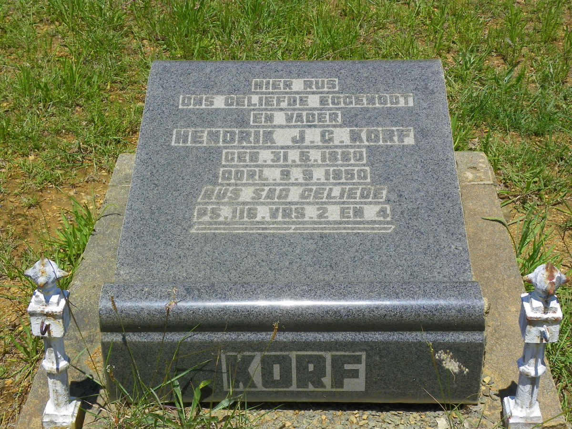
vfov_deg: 24.4
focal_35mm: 60
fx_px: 991
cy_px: 214
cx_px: 286
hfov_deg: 32.2
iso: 64
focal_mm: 10.7
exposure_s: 1/320
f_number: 5.6
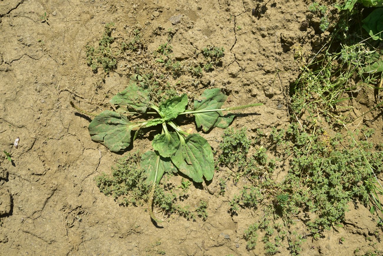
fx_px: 532
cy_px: 128
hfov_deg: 39.6
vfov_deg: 27.0
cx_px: 192
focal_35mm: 50
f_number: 14
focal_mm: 50
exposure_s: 1/125
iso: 160
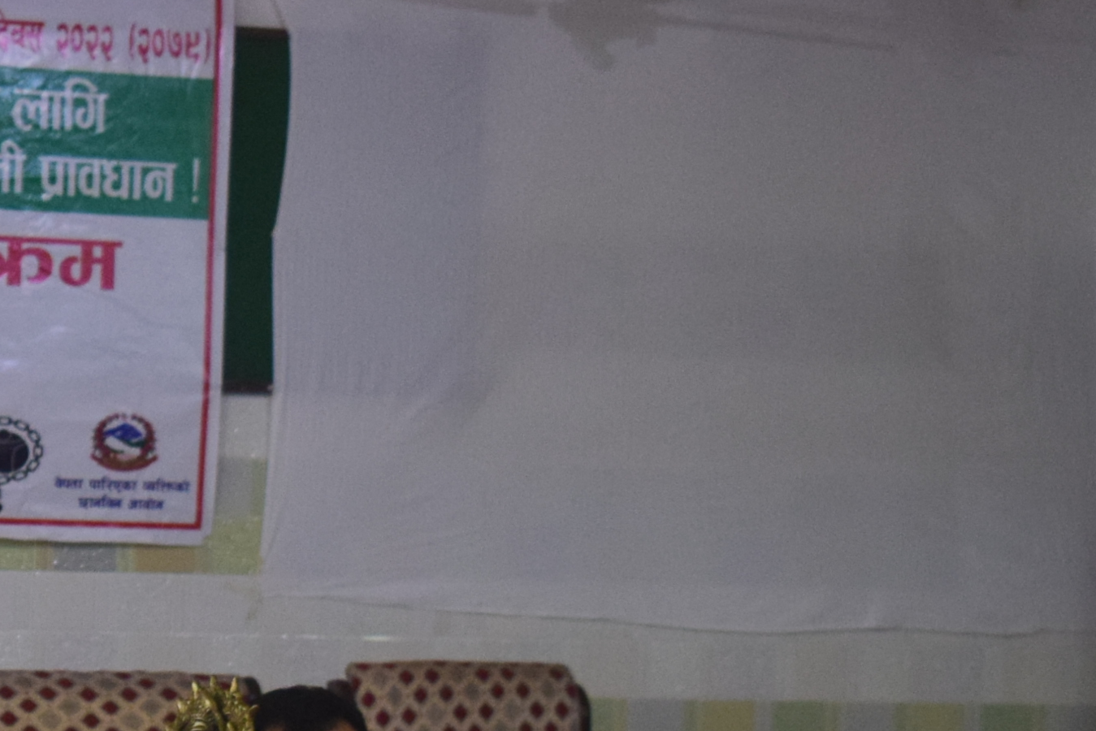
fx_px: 2740
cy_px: 683
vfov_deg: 15.0
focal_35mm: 90
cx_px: -29
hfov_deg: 21.7
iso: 1600
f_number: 3.5
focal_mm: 18
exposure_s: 1/60
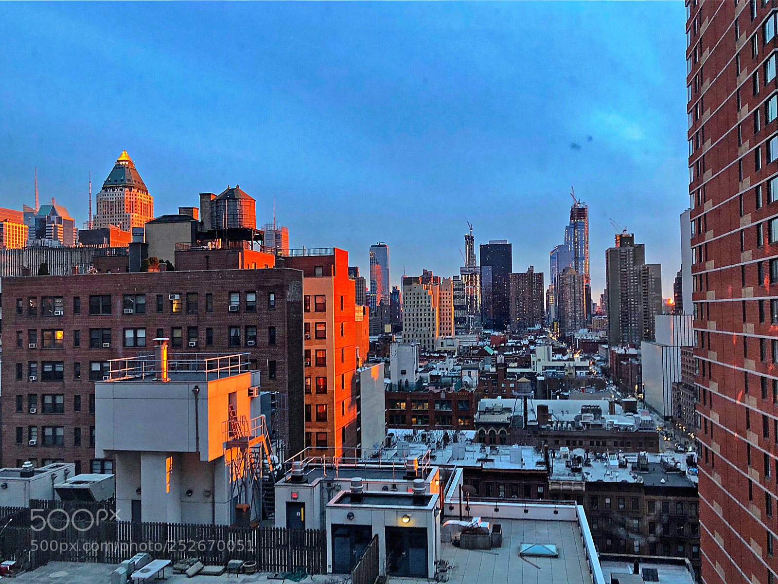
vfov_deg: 49.7
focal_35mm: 28
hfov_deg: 63.4
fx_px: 629
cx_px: 389
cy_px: 292
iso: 32
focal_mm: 4
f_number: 1.8
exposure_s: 1/24
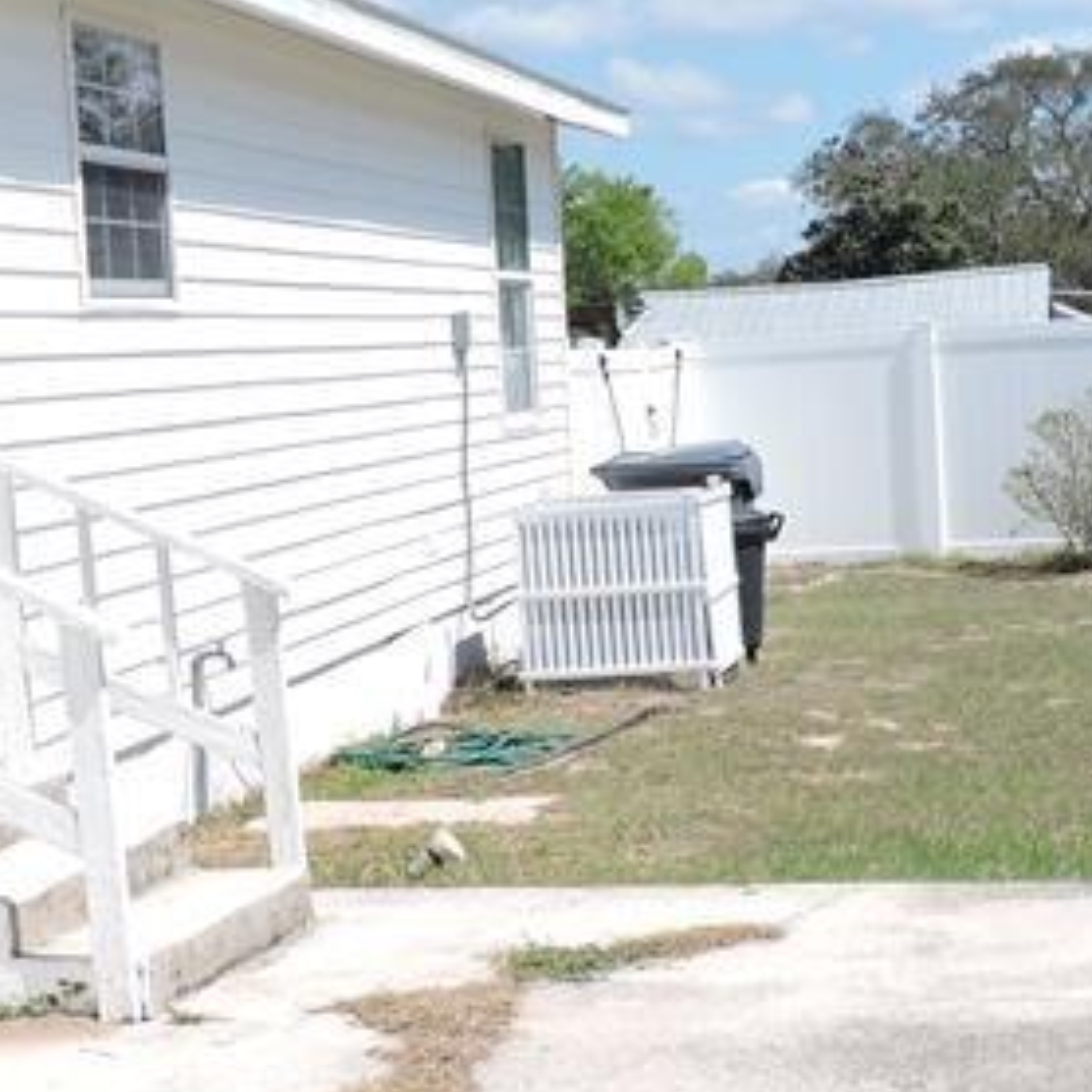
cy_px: 562
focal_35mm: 78
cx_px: 550
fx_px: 2784
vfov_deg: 22.2
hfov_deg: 22.2
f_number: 3
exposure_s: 1/1250
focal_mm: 4.3
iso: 100
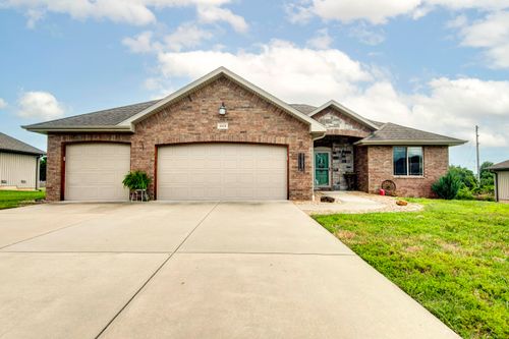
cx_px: 254
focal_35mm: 19
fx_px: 269
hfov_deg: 86.9
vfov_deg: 64.5
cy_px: 170
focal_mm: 19
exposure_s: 1/250
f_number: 6.7
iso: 100
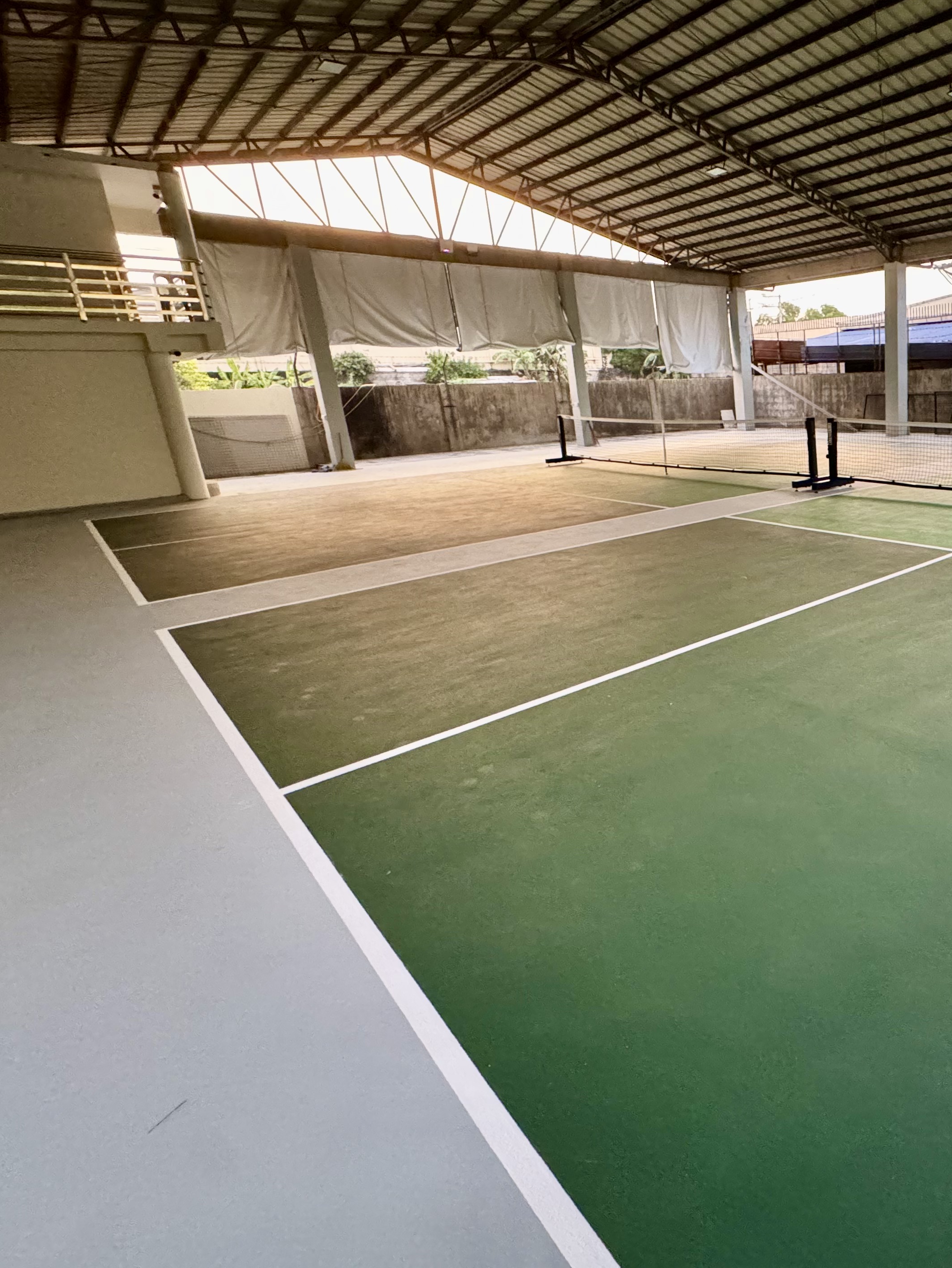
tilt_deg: -16.9
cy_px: 590
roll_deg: +2.6
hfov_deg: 57.3
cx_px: 847
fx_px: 733
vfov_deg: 81.6
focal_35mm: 20
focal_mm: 2.22
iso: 800
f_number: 2.2
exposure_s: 1/60
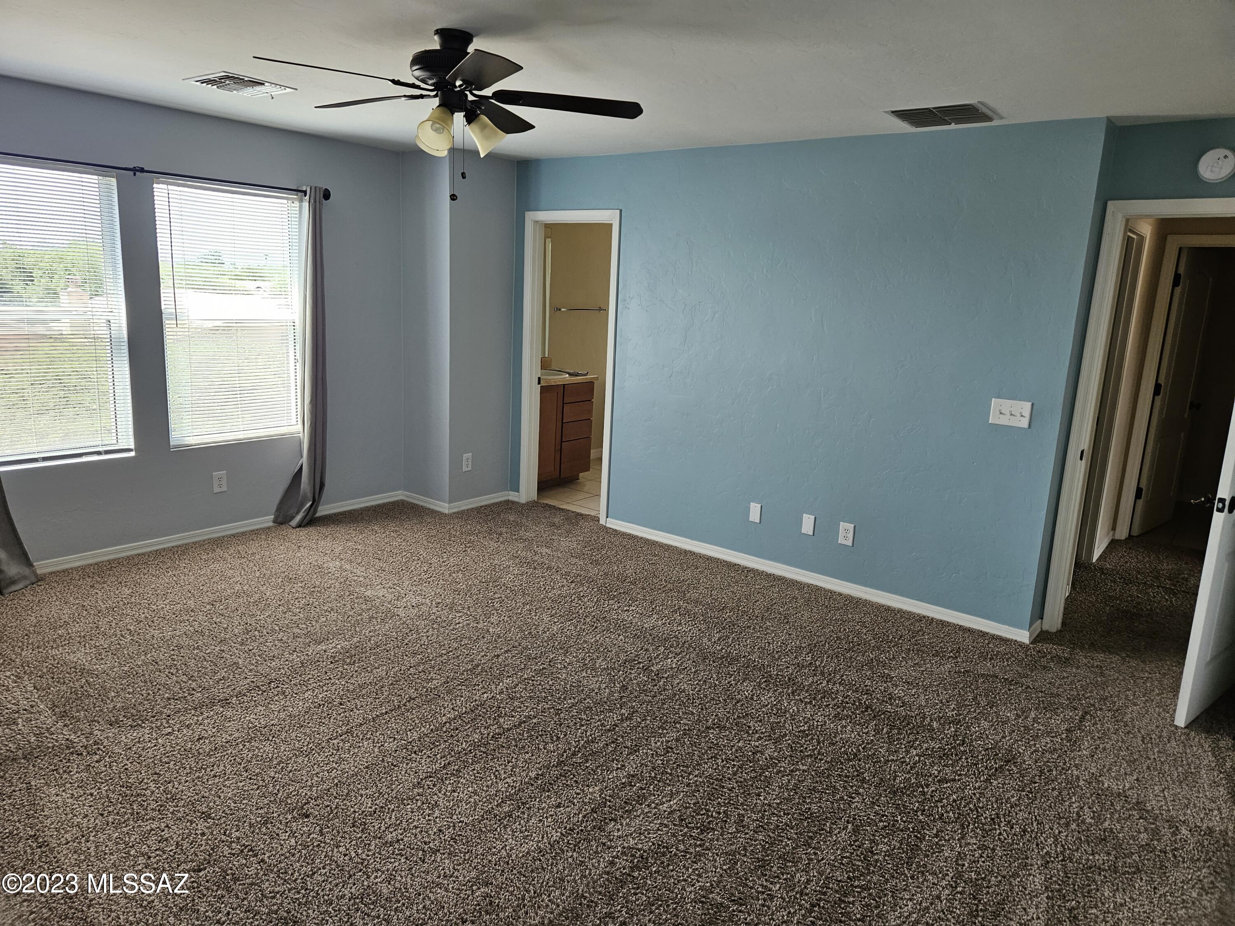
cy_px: 463
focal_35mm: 23
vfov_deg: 58.9
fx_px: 821
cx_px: 618
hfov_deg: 73.9
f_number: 1.8
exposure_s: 1/207
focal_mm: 5.4
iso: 200
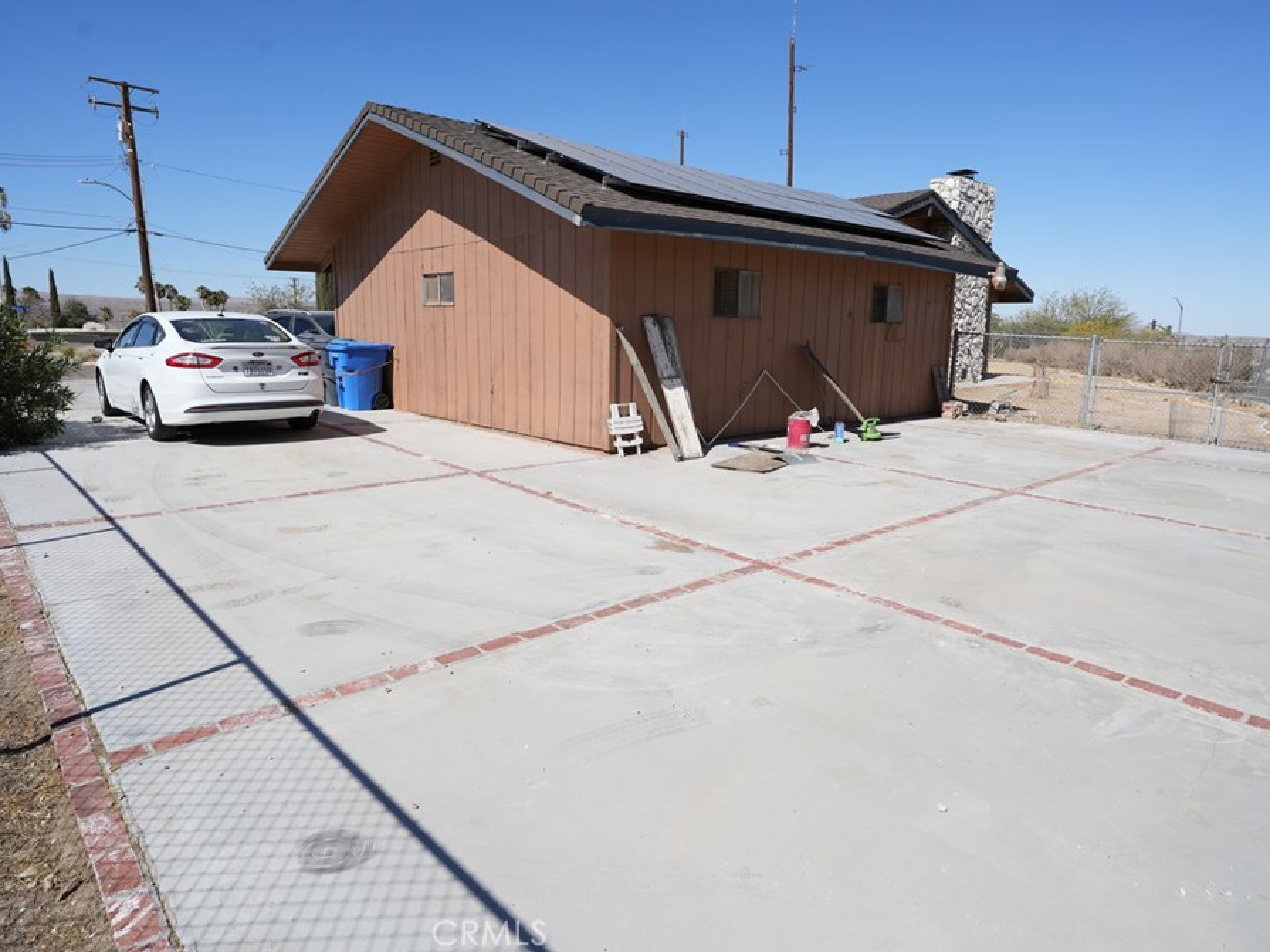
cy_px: 469
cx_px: 648
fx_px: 807
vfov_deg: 61.1
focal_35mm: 22
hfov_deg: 76.4
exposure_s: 1/400
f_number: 7.1
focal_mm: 20
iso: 100
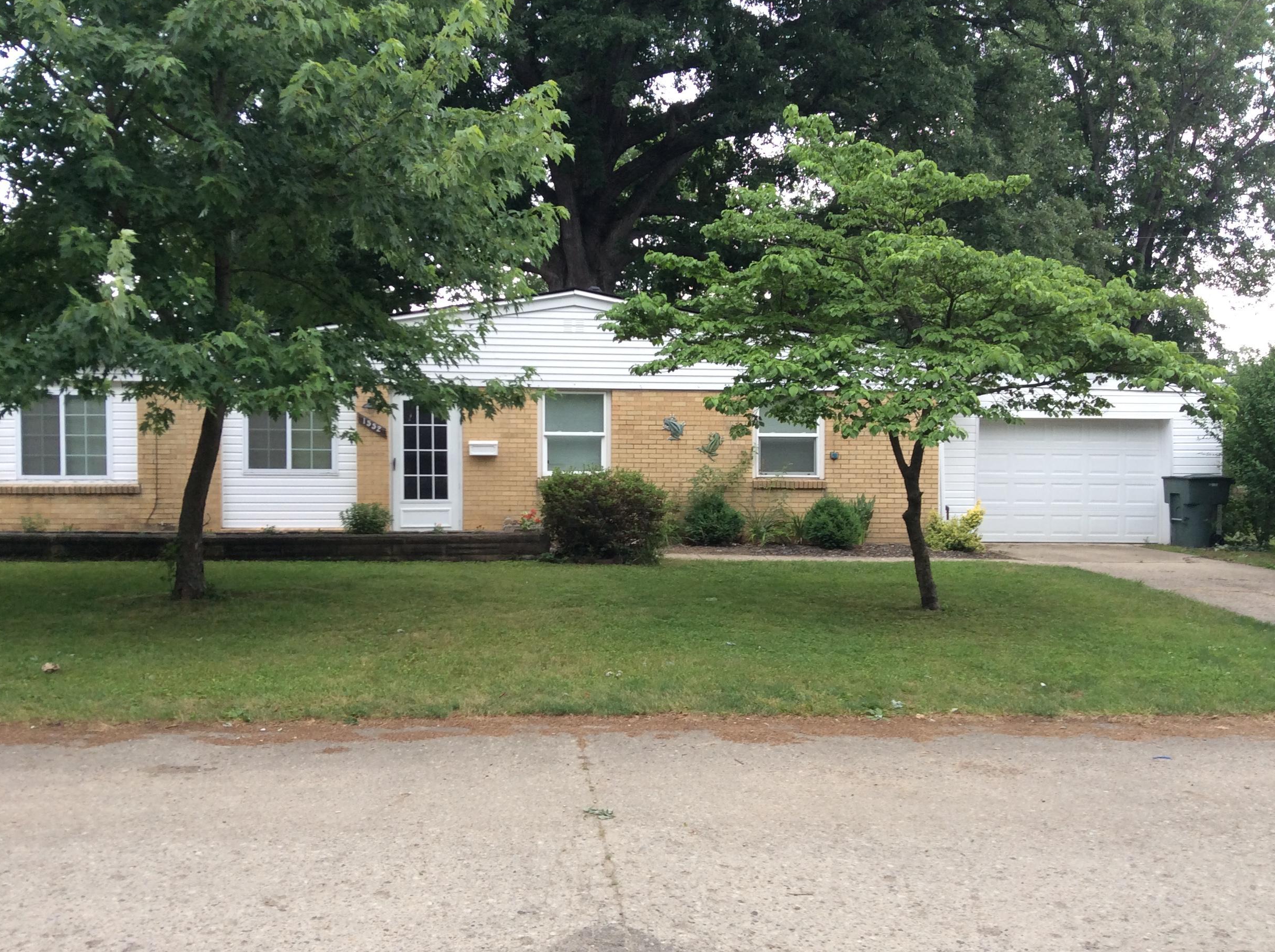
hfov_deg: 54.0
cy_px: 499
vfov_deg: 41.7
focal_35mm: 34
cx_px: 649
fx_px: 1250
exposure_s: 1/193
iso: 32
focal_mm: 3.3
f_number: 2.4
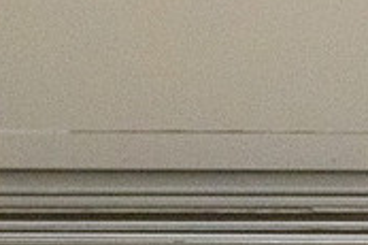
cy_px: 132
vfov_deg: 2.4
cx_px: 613
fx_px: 5944
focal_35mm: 582
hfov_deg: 3.5
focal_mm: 116
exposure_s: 1/1250
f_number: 4
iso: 10000
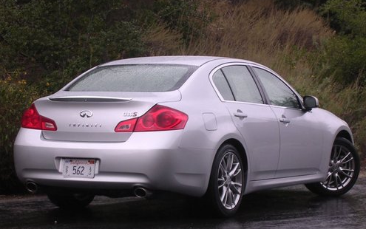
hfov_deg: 19.4
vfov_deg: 12.2
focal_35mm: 107
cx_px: 184
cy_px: 136
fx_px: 1068
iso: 100
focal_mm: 15.2
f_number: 4.5
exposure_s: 1/15
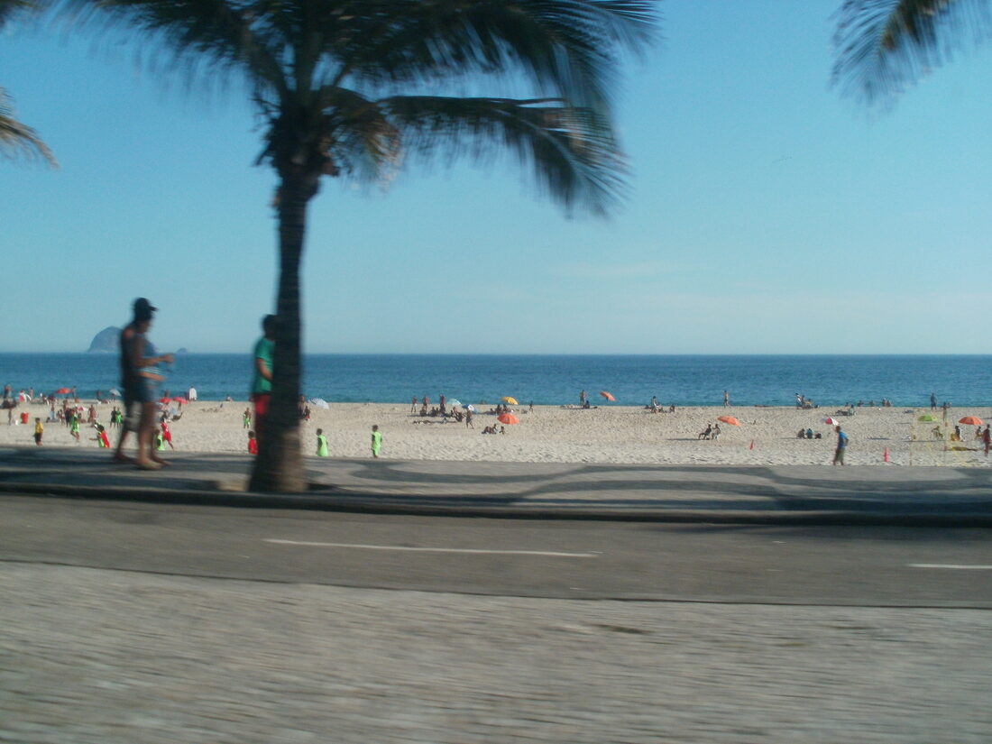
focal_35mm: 36
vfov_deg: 39.7
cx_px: 496
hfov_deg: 51.4
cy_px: 372
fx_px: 1032
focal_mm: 6.3
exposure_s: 1/200
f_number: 5.6
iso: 200
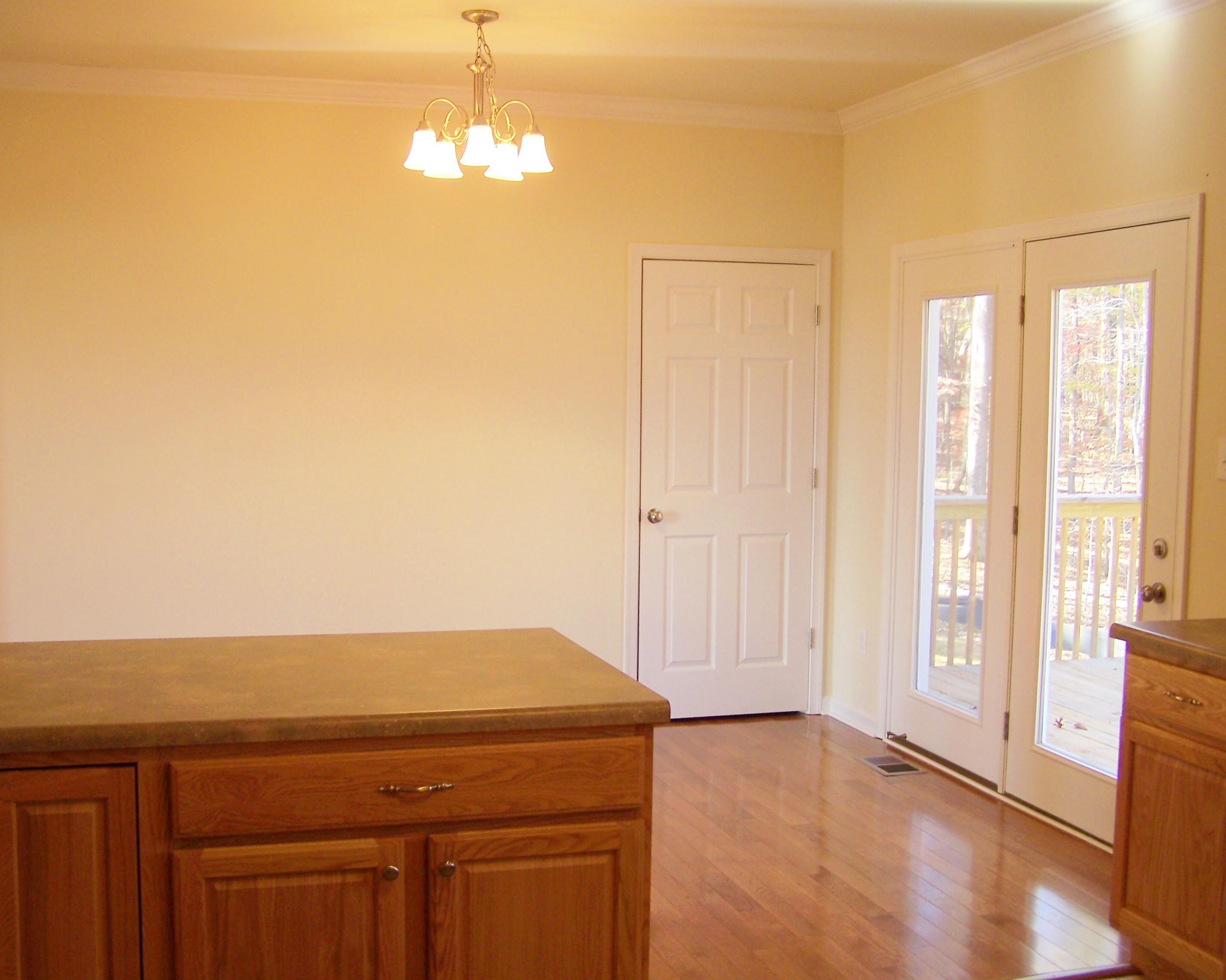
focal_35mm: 40
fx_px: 1451
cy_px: 486
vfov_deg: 37.3
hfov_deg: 45.8
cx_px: 582
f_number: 2.8
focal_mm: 6.3
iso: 64
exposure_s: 1/25
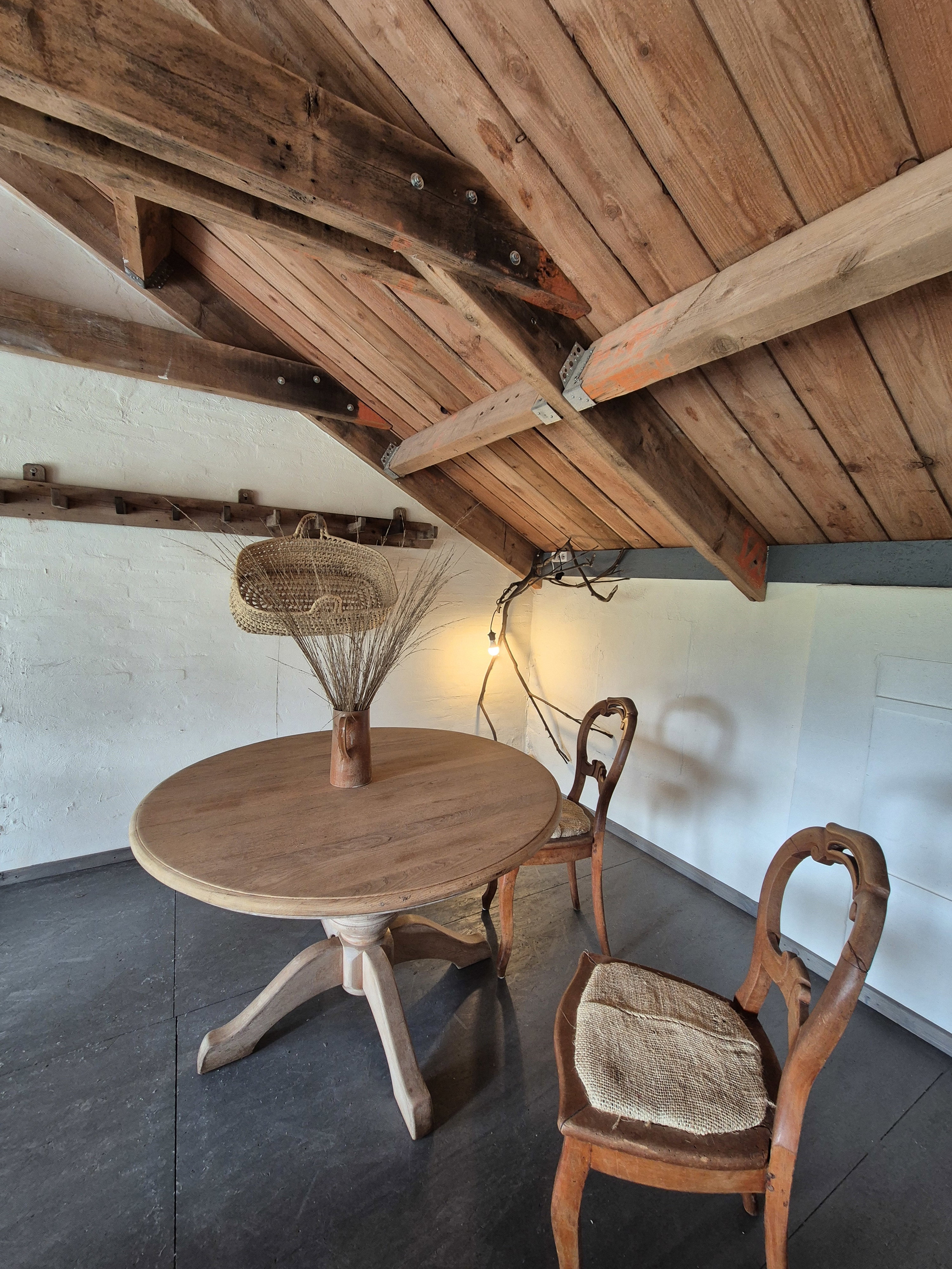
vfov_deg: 106.2
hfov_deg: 89.9
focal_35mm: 13
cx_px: 476
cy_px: 634
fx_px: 477
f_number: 2.2
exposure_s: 1/50
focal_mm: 2.2
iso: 200
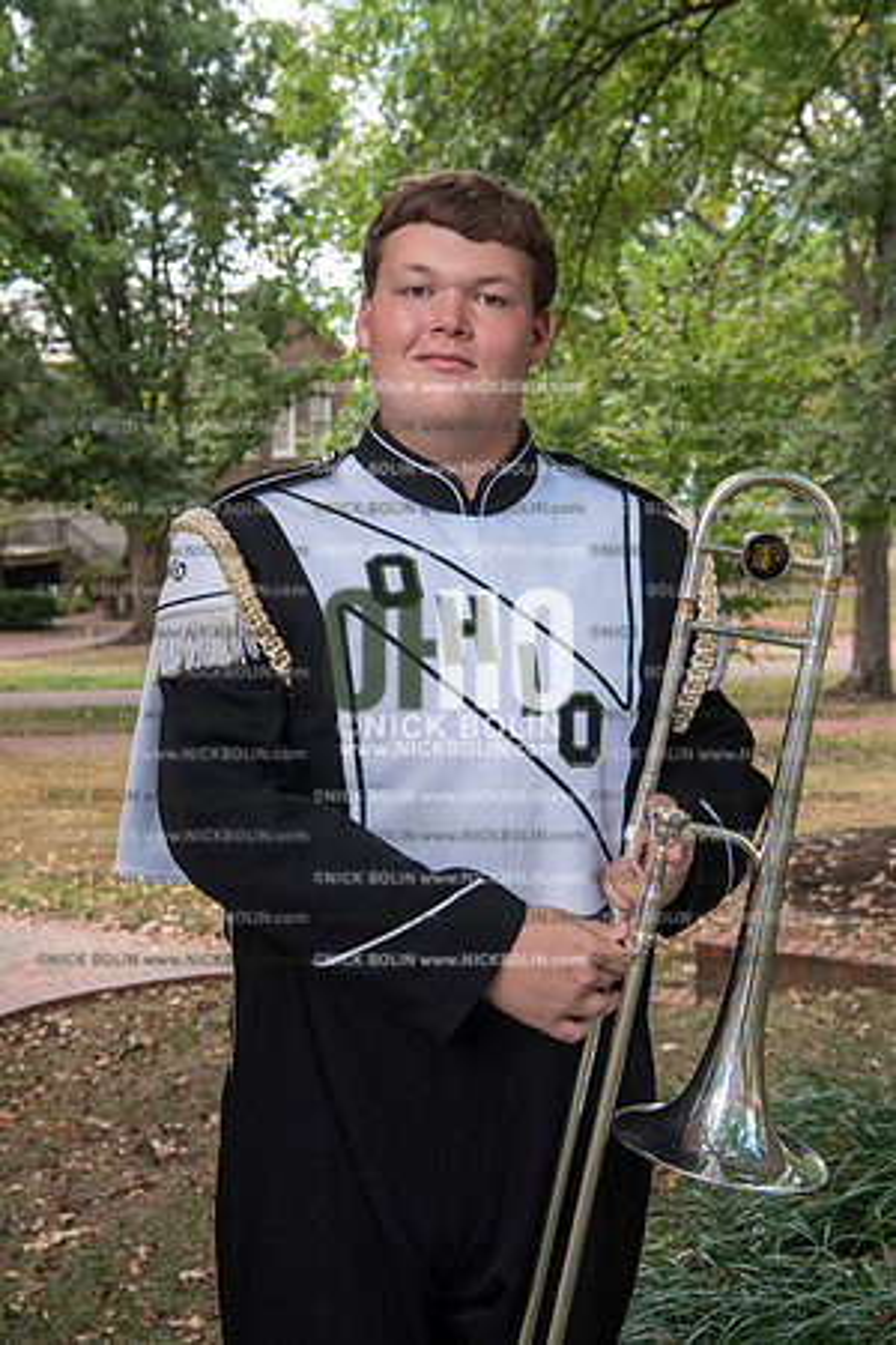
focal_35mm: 50
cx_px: 448
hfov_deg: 27.0
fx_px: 1867
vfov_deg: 39.6
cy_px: 672
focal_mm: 50
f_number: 8
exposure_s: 1/100
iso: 500
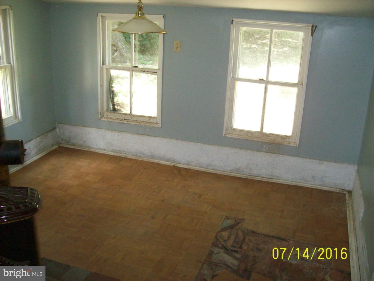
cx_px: 187
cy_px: 140
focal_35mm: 36
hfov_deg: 51.4
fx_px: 389
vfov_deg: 39.7
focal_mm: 6
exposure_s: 1/64
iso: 200
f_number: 2.7
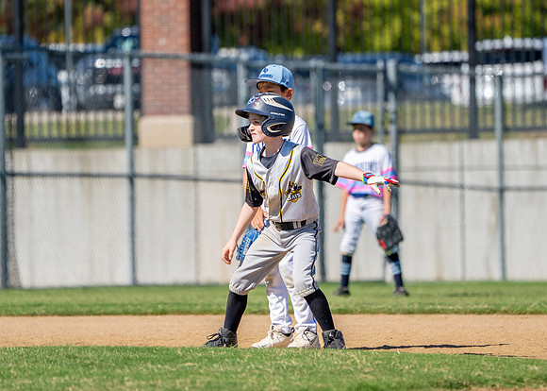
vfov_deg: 3.2
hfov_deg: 4.6
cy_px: 183
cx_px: 303
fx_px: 6884
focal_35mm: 443
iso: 800
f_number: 5.6
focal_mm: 324
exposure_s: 1/4000
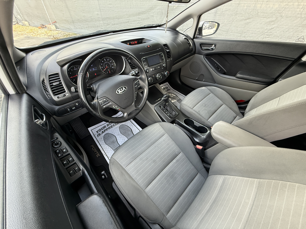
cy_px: 114
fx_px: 124
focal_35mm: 14
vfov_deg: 85.7
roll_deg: +2.1
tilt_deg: -43.3
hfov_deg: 102.1
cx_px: 153
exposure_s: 1/99
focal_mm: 2.22
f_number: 2.2
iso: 160
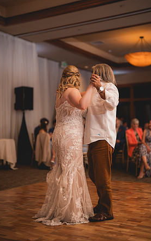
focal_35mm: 52
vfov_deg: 38.9
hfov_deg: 24.9
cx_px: 77
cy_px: 120
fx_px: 342
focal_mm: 50
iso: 125
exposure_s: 1/250
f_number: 1.2
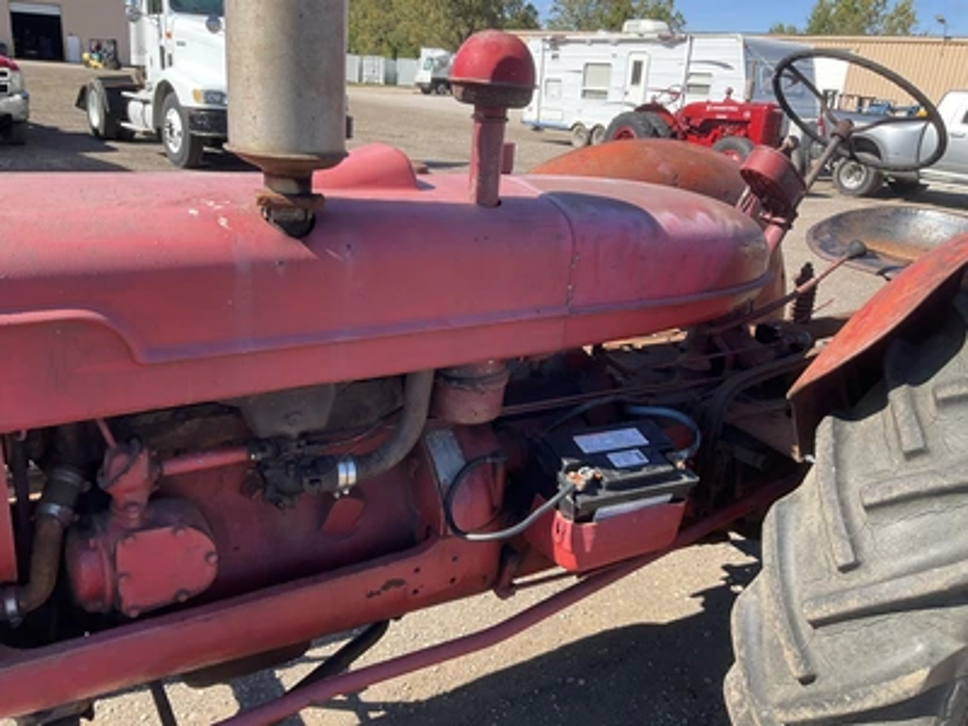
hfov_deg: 61.7
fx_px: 811
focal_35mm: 29
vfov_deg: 48.2
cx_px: 484
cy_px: 363
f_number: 1.8
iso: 25
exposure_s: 1/568
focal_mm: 3
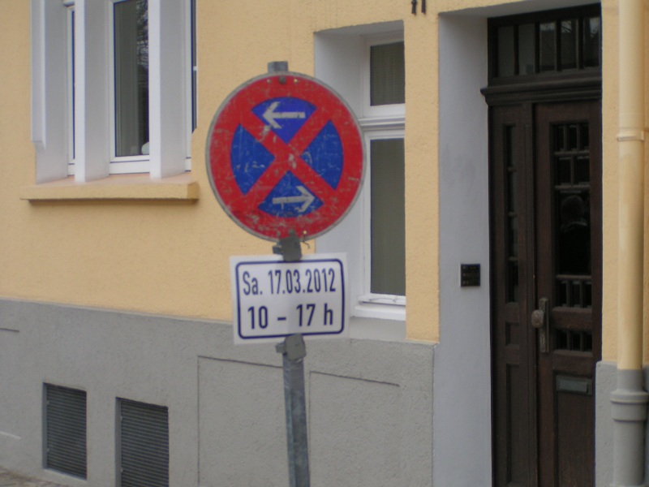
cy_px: 244
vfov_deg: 15.6
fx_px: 1781
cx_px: 324
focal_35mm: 95
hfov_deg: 20.7
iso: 50
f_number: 3.5
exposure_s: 1/400
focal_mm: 14.5
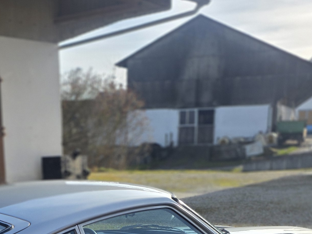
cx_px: 66
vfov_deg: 17.4
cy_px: 365
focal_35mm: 75
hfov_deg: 25.6
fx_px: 676
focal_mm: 6.25
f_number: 1.7
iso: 80
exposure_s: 1/5447
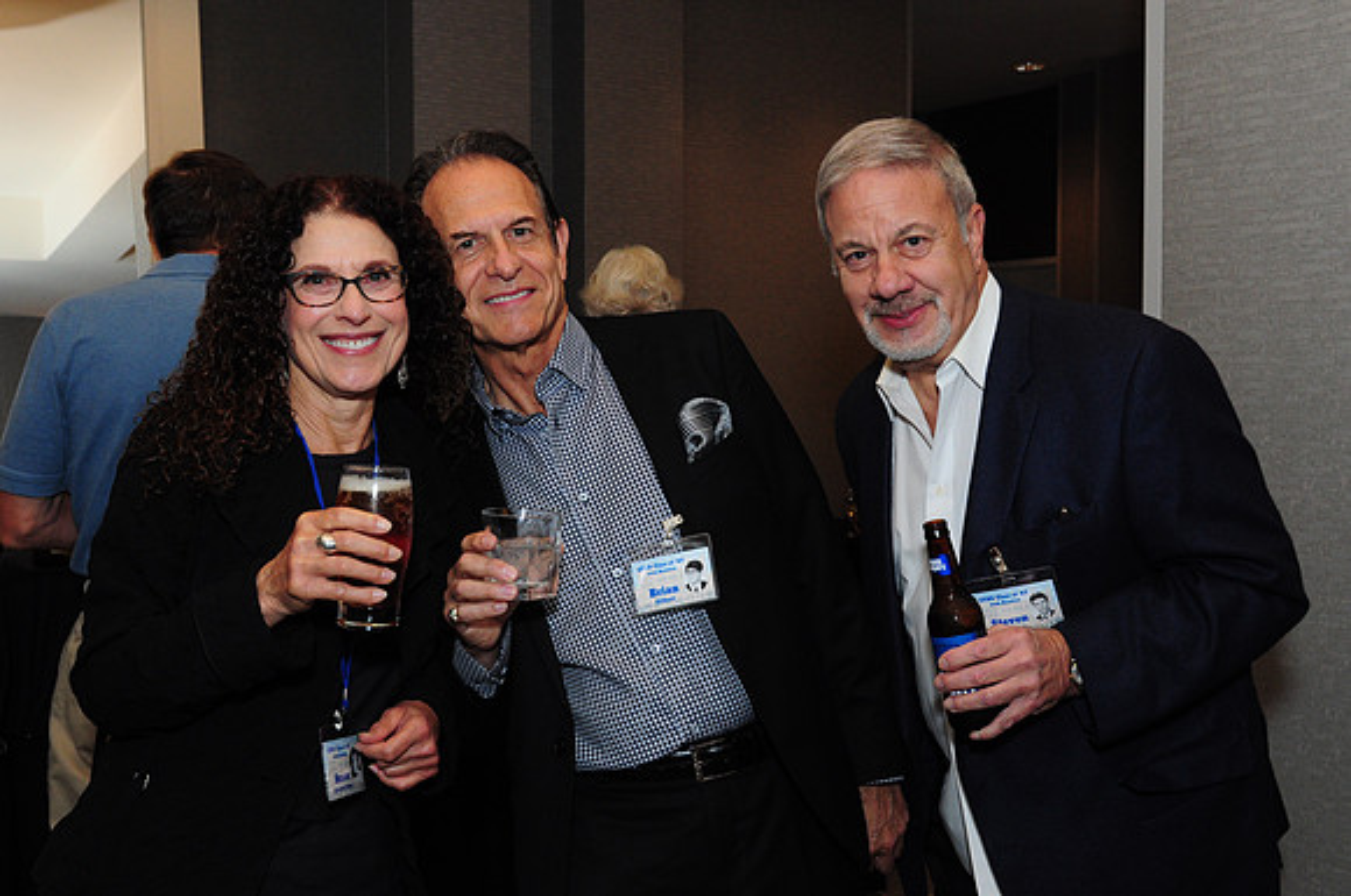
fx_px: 1349
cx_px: 676
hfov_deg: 53.2
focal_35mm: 36
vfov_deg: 36.8
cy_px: 448
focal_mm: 24
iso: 1000
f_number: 6.3
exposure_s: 1/60
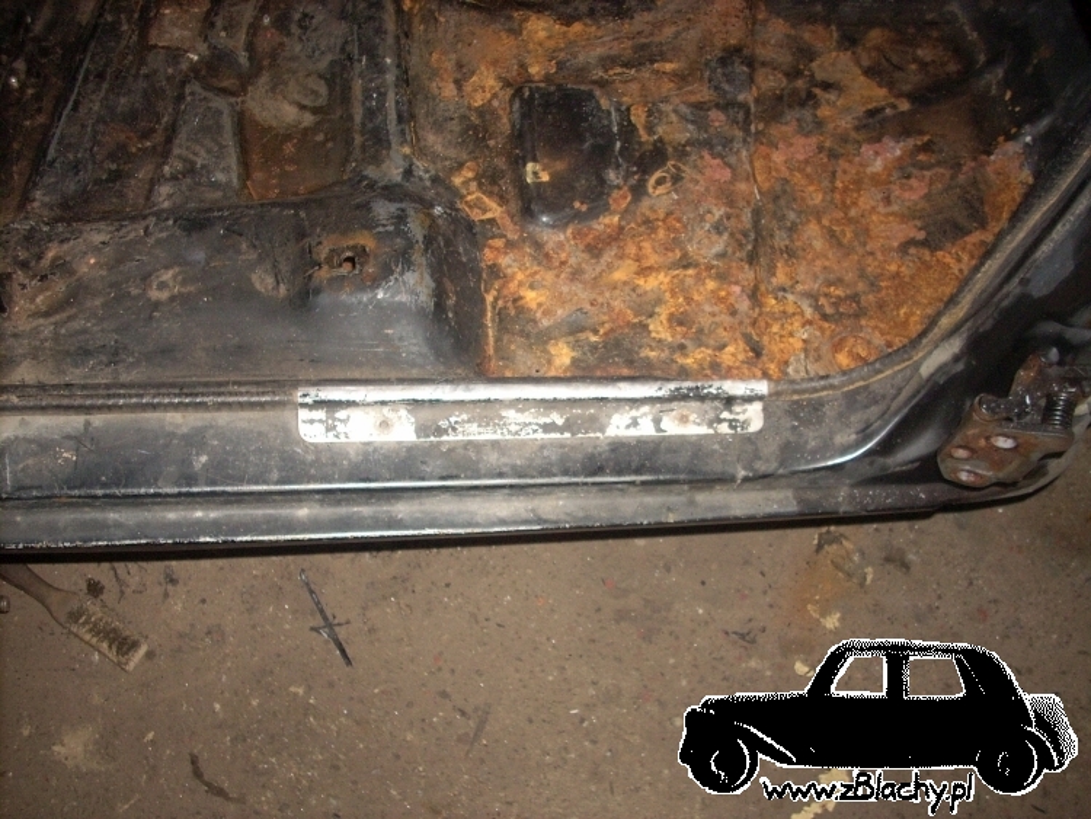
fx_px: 1167
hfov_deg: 50.1
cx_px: 546
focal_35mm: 37
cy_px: 410
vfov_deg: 38.7
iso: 200
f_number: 2.8
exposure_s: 1/60
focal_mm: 6.2
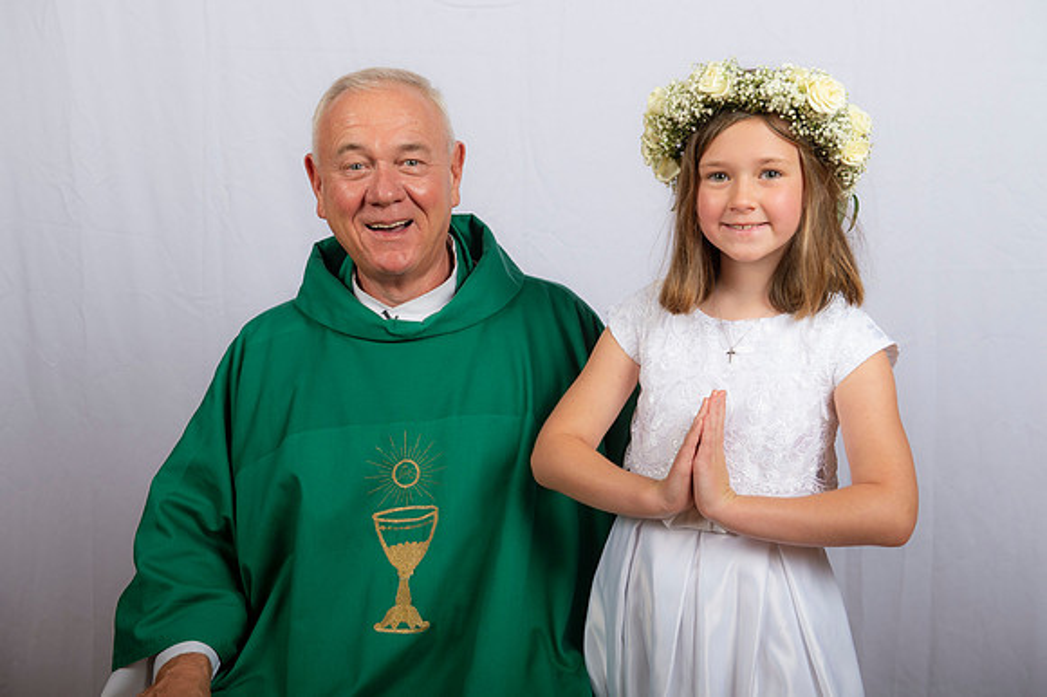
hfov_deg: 35.7
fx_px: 1628
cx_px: 524
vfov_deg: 24.2
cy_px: 348
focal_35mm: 56
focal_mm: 56
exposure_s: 1/200
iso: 320
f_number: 8
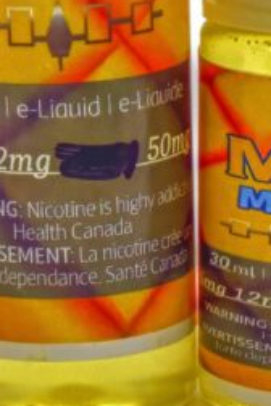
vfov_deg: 9.5
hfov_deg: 6.4
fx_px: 2416
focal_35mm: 214
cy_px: -108
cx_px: 6
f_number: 9
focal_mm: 40
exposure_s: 1/320
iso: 200
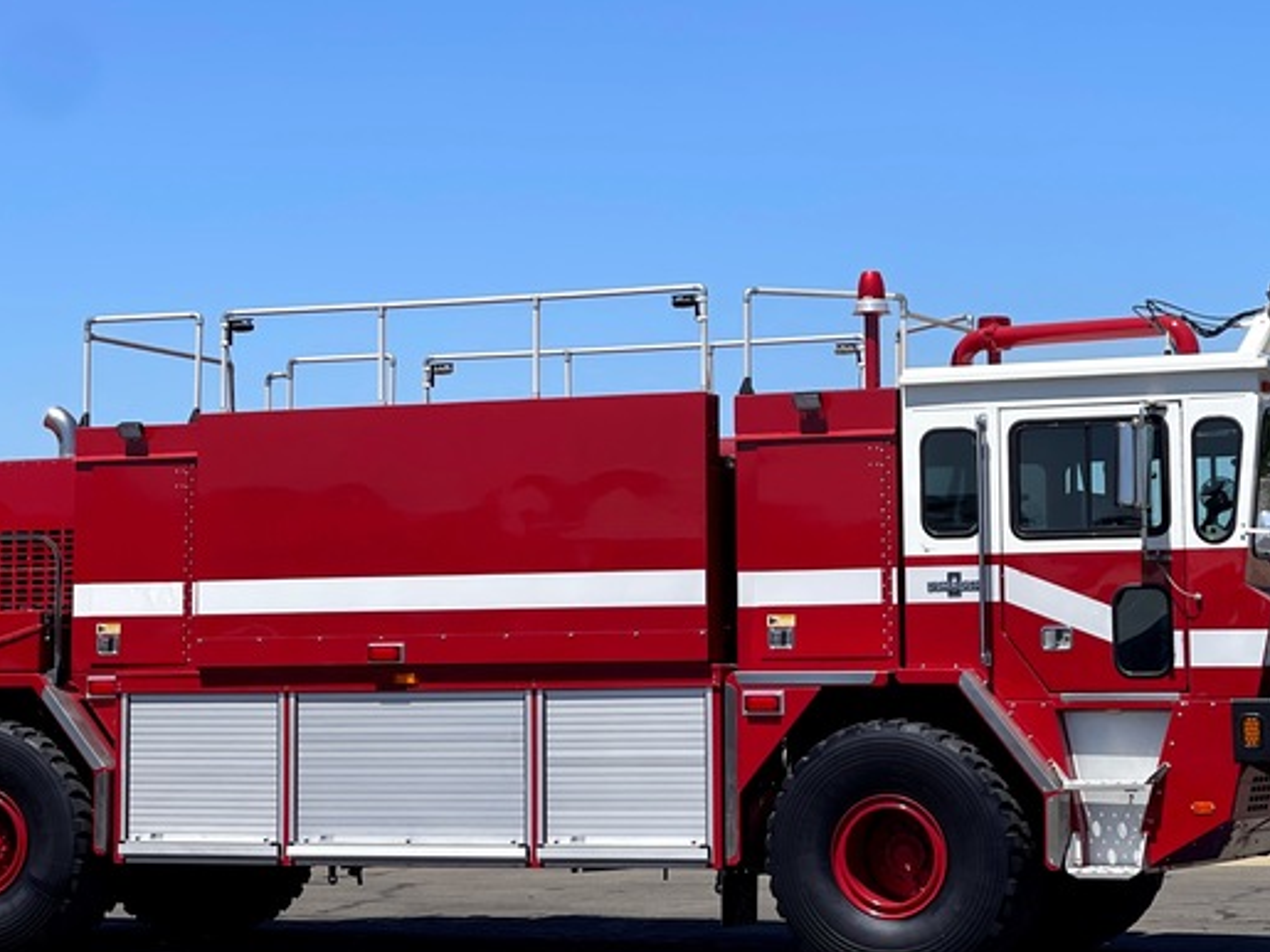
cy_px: 453
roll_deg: +1.2
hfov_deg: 20.2
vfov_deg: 15.2
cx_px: 580
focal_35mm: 97
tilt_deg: +4.0
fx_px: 3558
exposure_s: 1/1908
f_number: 2.2
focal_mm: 7.5
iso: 32
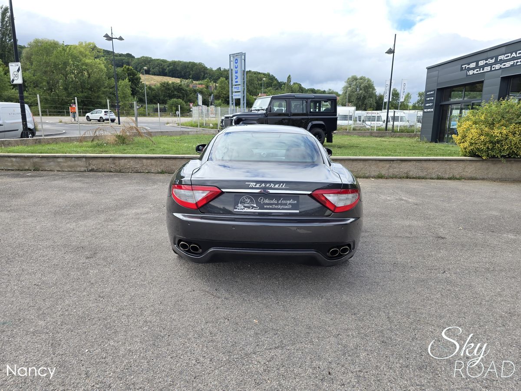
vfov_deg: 58.9
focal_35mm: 23
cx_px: 260
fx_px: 346
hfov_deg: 73.9
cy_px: 196
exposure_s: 1/348
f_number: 1.7
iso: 12
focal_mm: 6.3
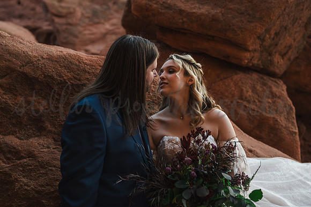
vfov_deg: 27.0
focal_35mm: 50
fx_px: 432
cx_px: 156
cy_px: 104
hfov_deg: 39.6
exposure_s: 1/200
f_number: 3.2
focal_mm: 50
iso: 250
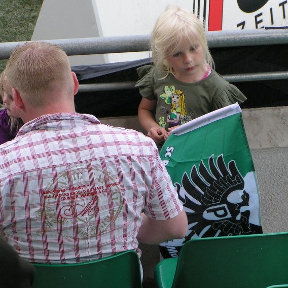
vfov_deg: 10.7
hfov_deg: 10.7
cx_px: 173
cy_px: 140
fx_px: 1534
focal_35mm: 163
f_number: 4.5
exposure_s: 1/160
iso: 50
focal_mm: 20
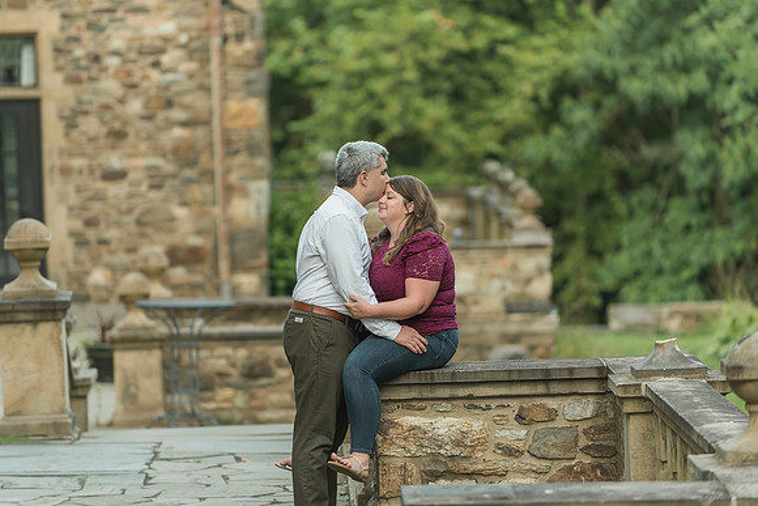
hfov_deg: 10.1
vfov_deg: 6.7
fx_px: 4294
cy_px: 251
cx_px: 373
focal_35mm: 204
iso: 800
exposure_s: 1/400
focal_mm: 200
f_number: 3.2
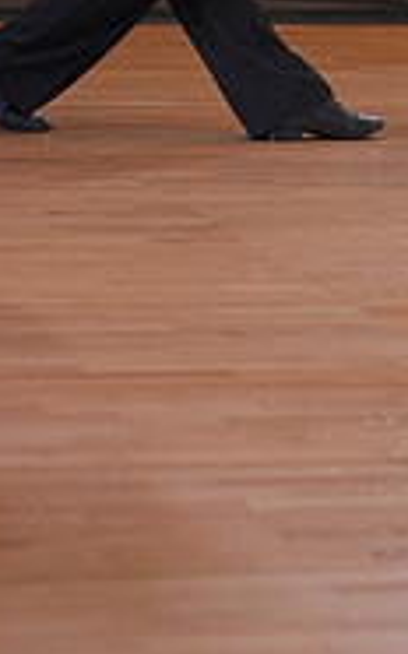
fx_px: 4526
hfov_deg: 5.1
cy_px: -285
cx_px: 477
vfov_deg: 8.1
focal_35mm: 254
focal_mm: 80
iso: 2500
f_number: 4
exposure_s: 1/500
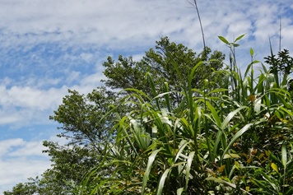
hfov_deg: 20.1
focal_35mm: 96
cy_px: 222
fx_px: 782
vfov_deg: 13.9
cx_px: -40
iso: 1600
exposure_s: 1/3200
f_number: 11
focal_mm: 33.4
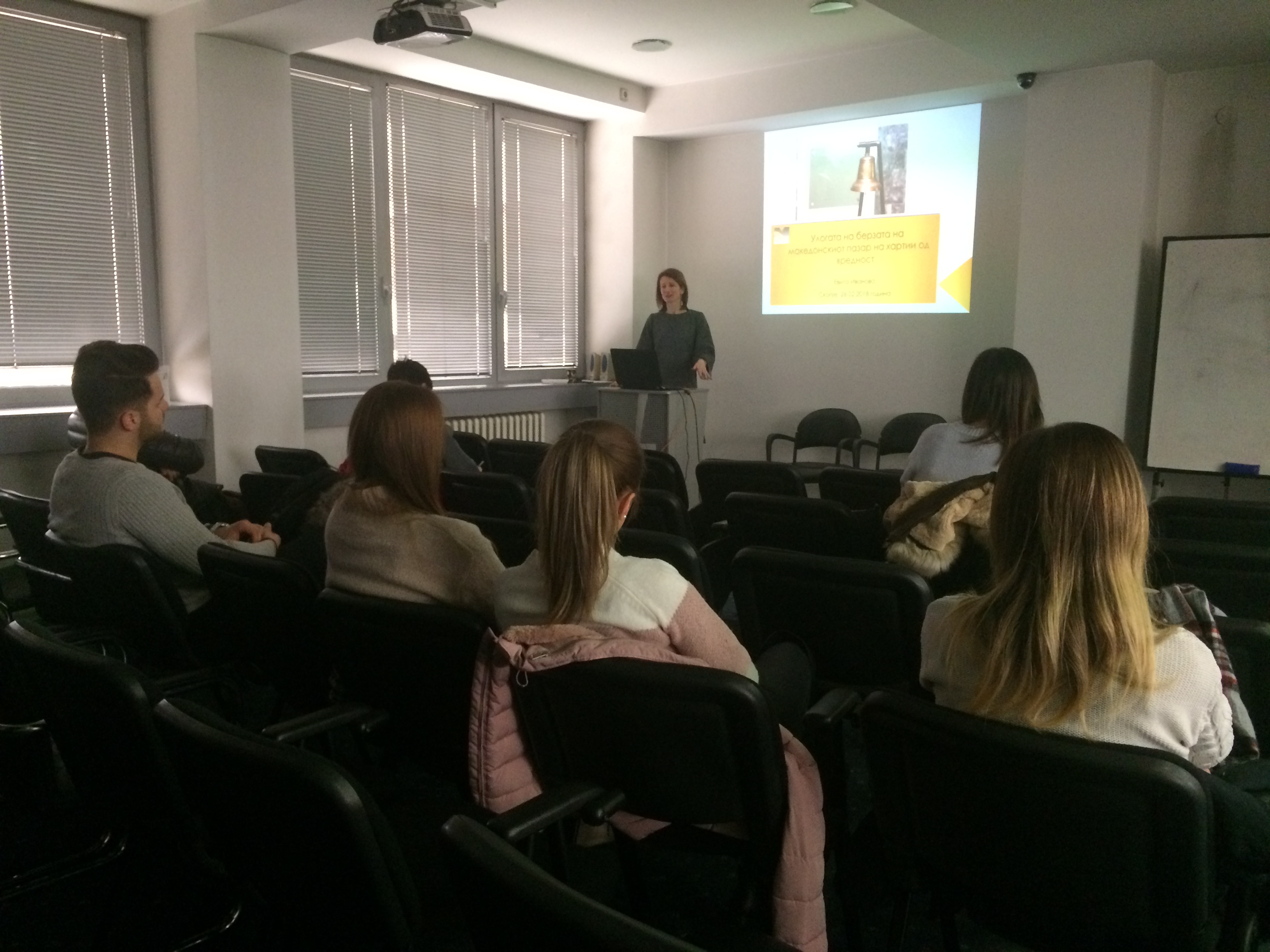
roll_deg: +0.9
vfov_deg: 48.2
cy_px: 476
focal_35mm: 29
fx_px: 1064
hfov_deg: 61.7
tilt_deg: -7.8
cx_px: 635
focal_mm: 4.15
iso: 320
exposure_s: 1/25
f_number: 2.2
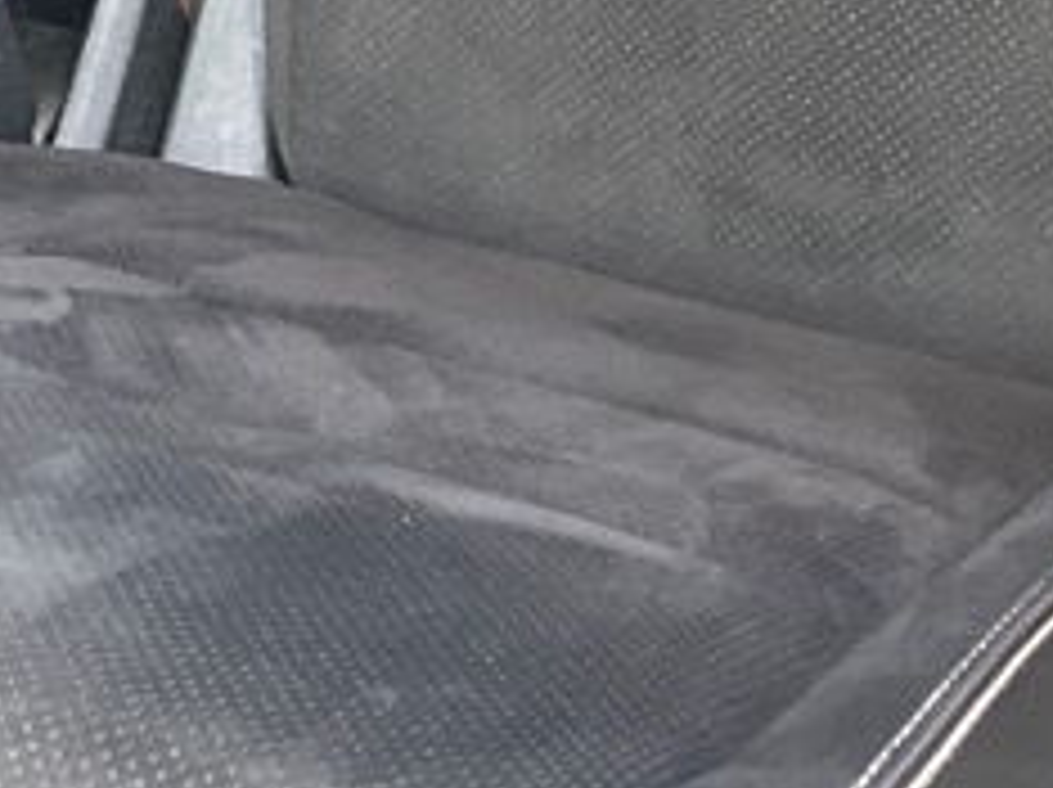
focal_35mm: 114
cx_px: 104
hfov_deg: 17.0
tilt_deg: -7.7
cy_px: -689
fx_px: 3464
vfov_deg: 11.8
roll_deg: -4.7
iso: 500
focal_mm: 5.1
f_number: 1.6
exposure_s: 1/41
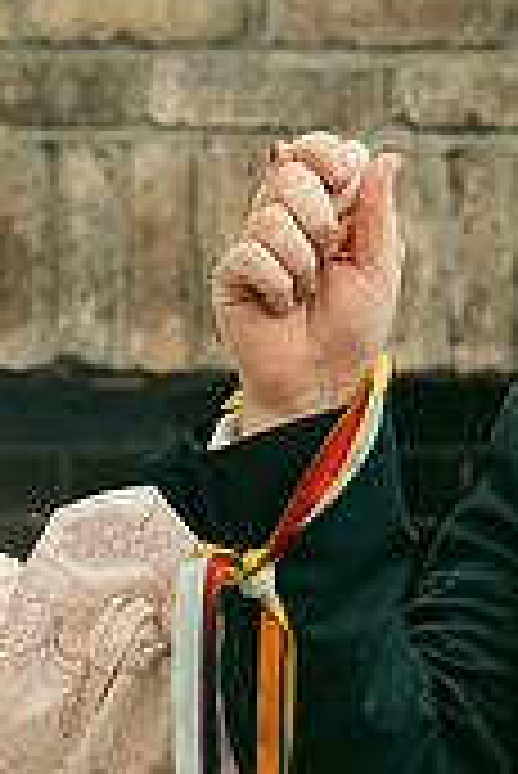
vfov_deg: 8.1
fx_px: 5449
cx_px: 180
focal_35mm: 253
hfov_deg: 5.4
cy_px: 637
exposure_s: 1/200
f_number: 3.5
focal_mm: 50
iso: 320
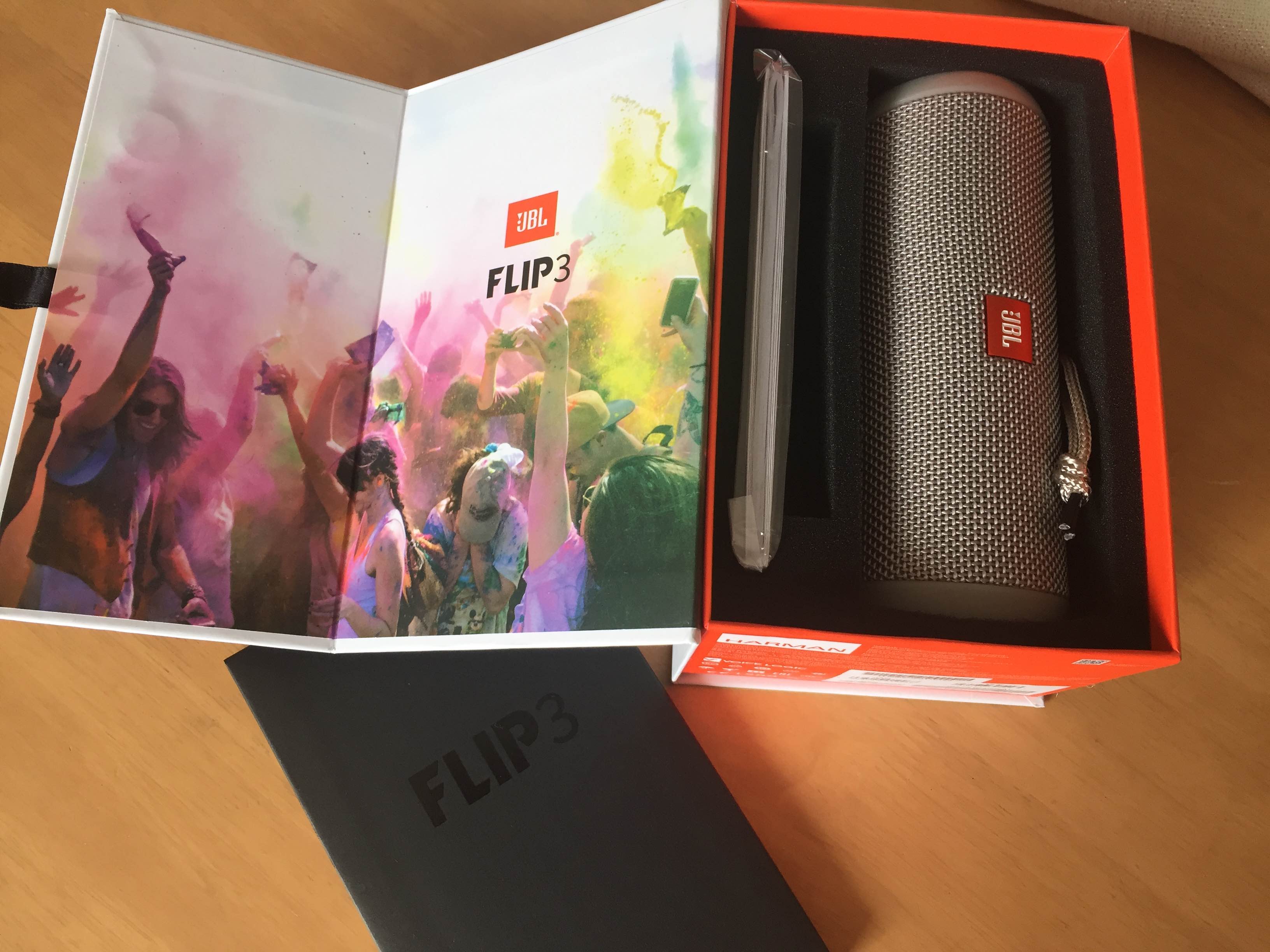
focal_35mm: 29
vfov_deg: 48.2
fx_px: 1064
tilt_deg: -74.1
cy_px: 476
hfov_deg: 61.7
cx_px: 635
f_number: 2.2
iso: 32
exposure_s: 1/40
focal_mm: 4.15
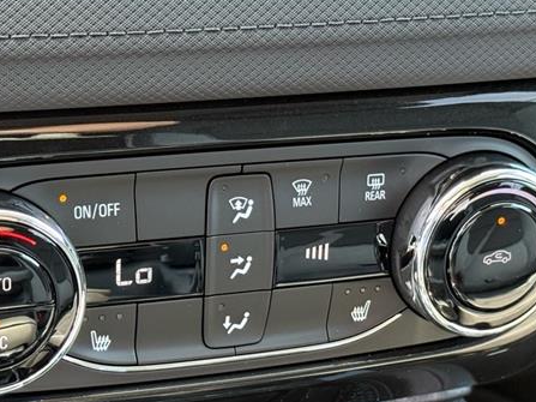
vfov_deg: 13.4
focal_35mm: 110
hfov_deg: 17.9
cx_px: 300
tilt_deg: -30.9
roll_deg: -6.6
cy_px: 334
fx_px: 1703
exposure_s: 1/60
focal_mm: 6.76
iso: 250
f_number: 1.78
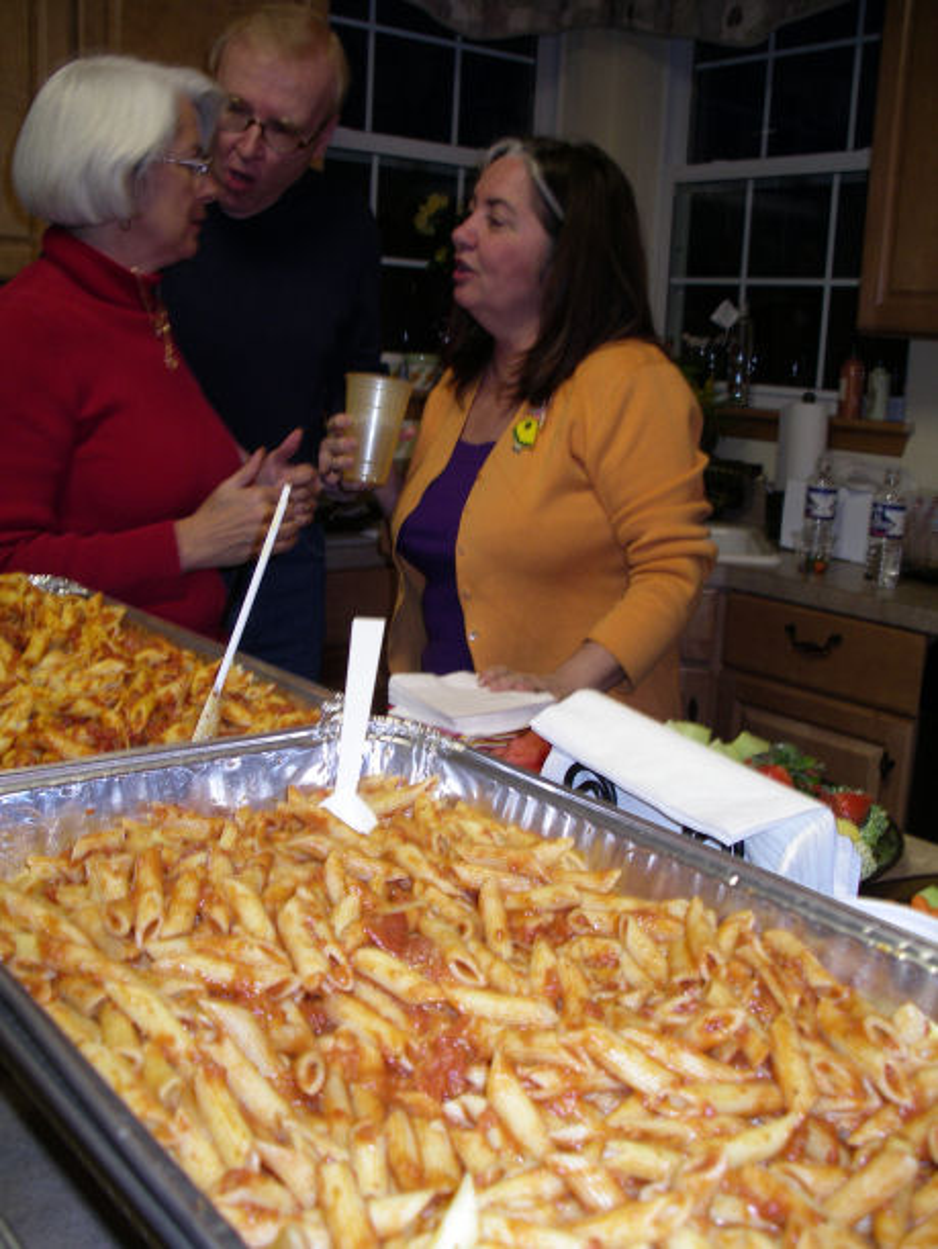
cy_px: 624
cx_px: 469
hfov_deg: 38.7
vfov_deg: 50.1
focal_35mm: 37
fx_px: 1335
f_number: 2.8
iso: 200
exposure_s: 1/40
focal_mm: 7.8
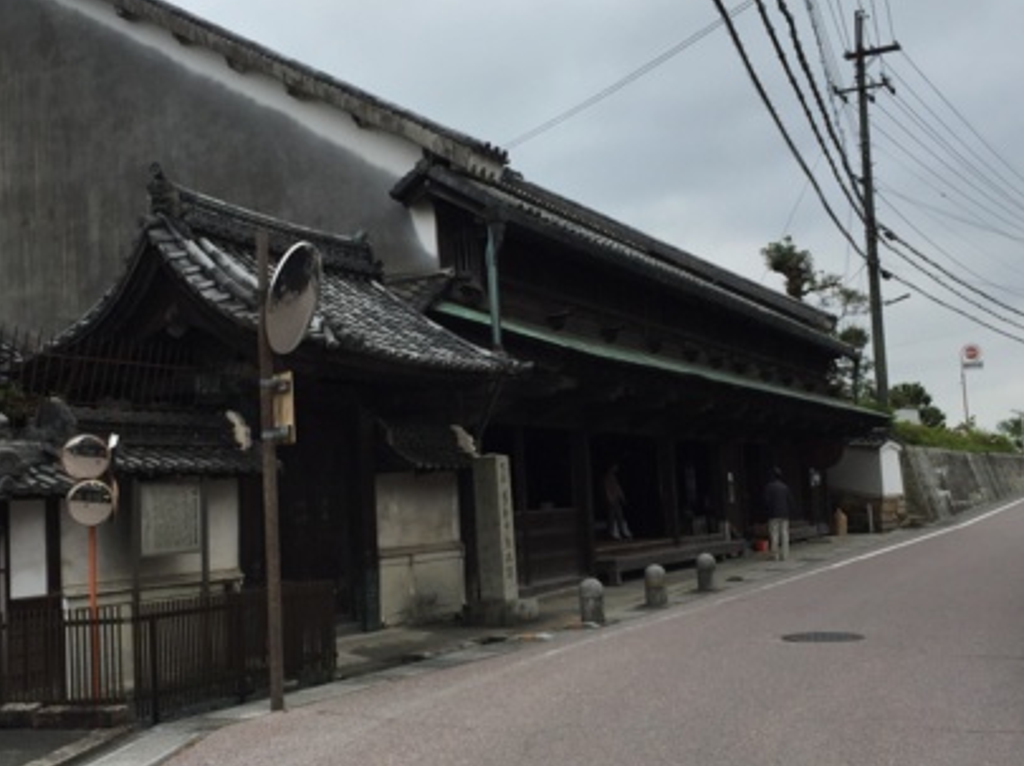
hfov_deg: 43.8
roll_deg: +2.1
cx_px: 432
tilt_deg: +4.5
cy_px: 367
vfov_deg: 33.5
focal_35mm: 43
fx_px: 1271
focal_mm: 4.15
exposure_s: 1/1364
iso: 32
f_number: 2.2
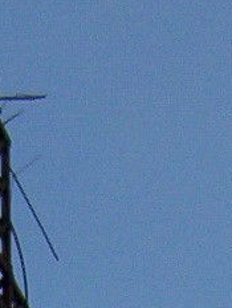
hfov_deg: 5.9
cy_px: 755
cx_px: -17
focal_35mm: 253
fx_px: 2253
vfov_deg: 7.3
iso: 100
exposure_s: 1/1105
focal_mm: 5.54
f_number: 5.24
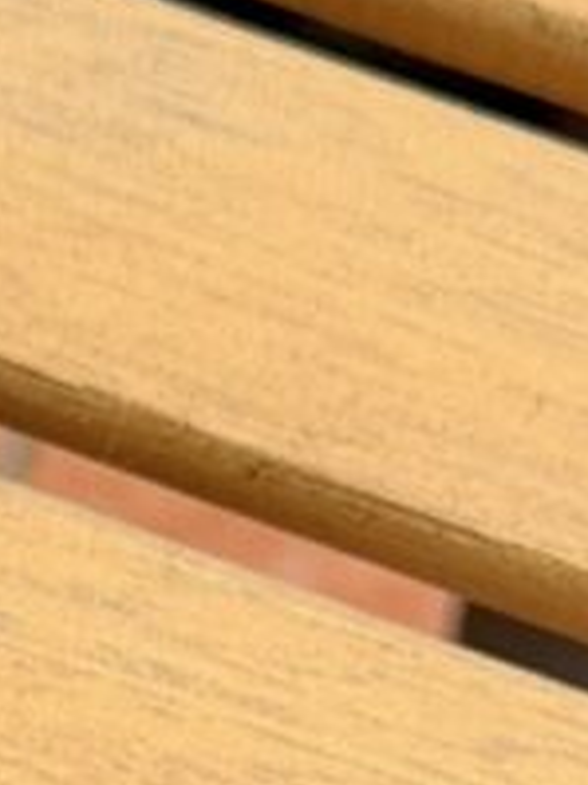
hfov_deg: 5.9
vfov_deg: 7.6
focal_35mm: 247
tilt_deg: -79.4
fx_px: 5600
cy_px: 1748
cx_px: -347
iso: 50
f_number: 1.78
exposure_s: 1/121
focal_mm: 6.76
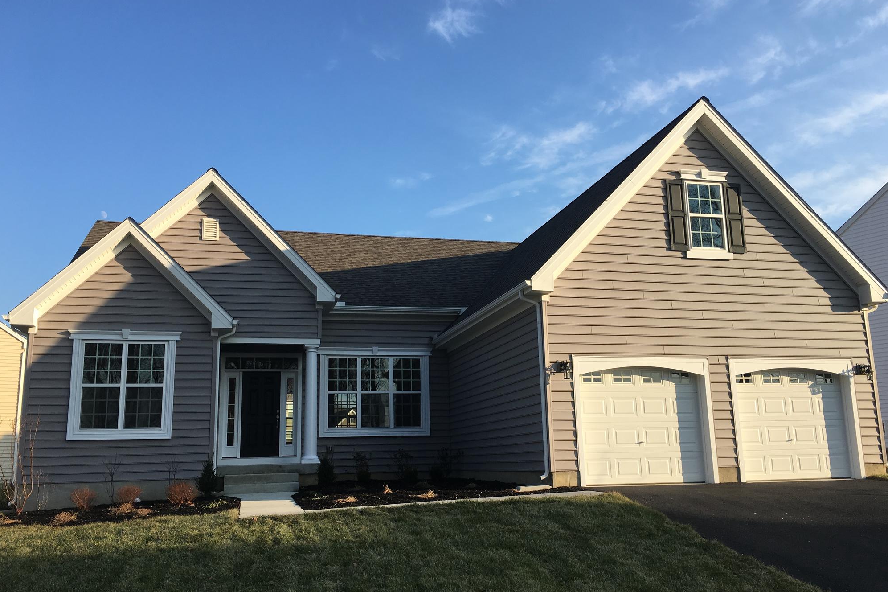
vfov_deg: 42.3
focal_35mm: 31
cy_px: 311
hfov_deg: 60.3
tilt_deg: +11.0
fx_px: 764
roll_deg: +1.3
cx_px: 447
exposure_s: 1/874
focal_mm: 4.15
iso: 25
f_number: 2.2
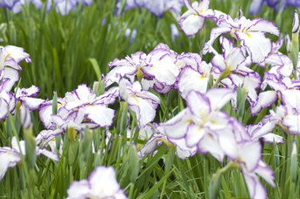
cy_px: 41
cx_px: 182
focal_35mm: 259
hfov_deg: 8.0
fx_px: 2156
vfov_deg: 5.3
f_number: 5.6
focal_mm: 100
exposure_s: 1/1600
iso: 200
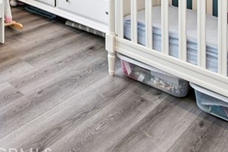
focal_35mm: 42
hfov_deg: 41.3
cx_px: 7
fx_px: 266
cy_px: -81
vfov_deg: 24.3
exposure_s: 1/13
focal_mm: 13
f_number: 8
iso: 250
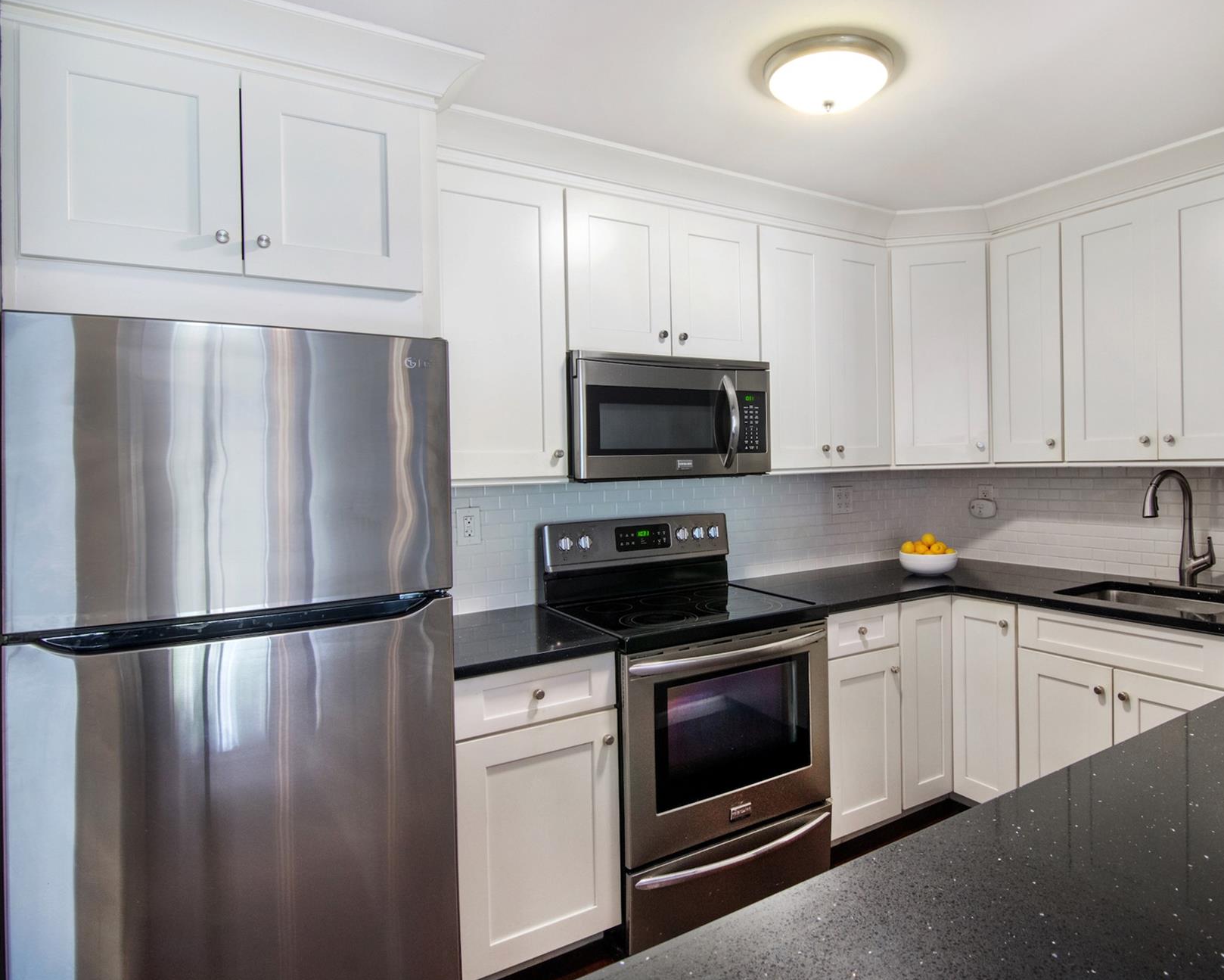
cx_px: 713
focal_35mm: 20
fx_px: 710
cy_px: 474
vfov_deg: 69.2
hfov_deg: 80.9
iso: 640
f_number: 11
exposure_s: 2.5
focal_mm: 11
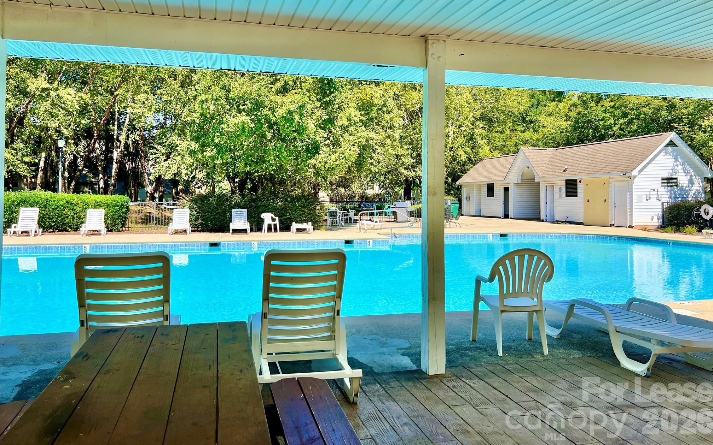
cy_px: 175
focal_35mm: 28
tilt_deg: +1.5
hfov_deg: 66.5
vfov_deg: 44.3
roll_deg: -0.4
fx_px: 544
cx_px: 356
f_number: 1.5
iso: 50
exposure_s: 1/2915
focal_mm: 5.7
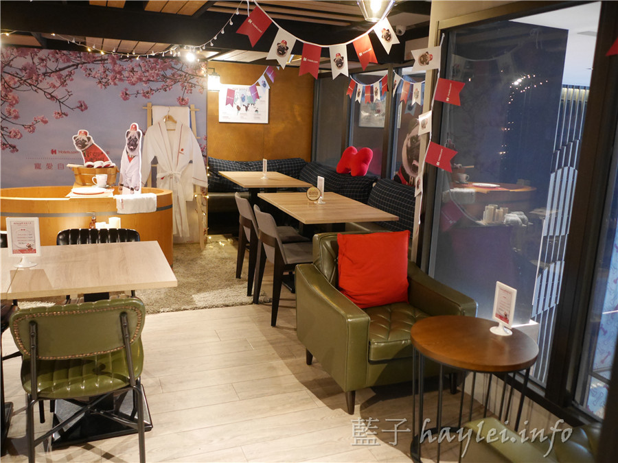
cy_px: 232
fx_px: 536
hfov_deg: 60.0
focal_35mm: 30
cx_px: 309
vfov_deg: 46.8
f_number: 1.7
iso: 2500
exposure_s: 1/60
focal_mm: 15
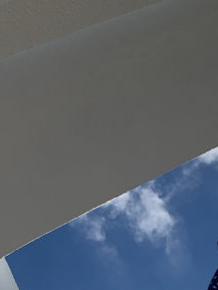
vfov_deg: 18.2
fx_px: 772
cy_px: 474
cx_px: 212
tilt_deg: +49.2
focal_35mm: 92
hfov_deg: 15.8
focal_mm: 4.25
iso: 25
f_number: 1.8
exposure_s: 1/4673
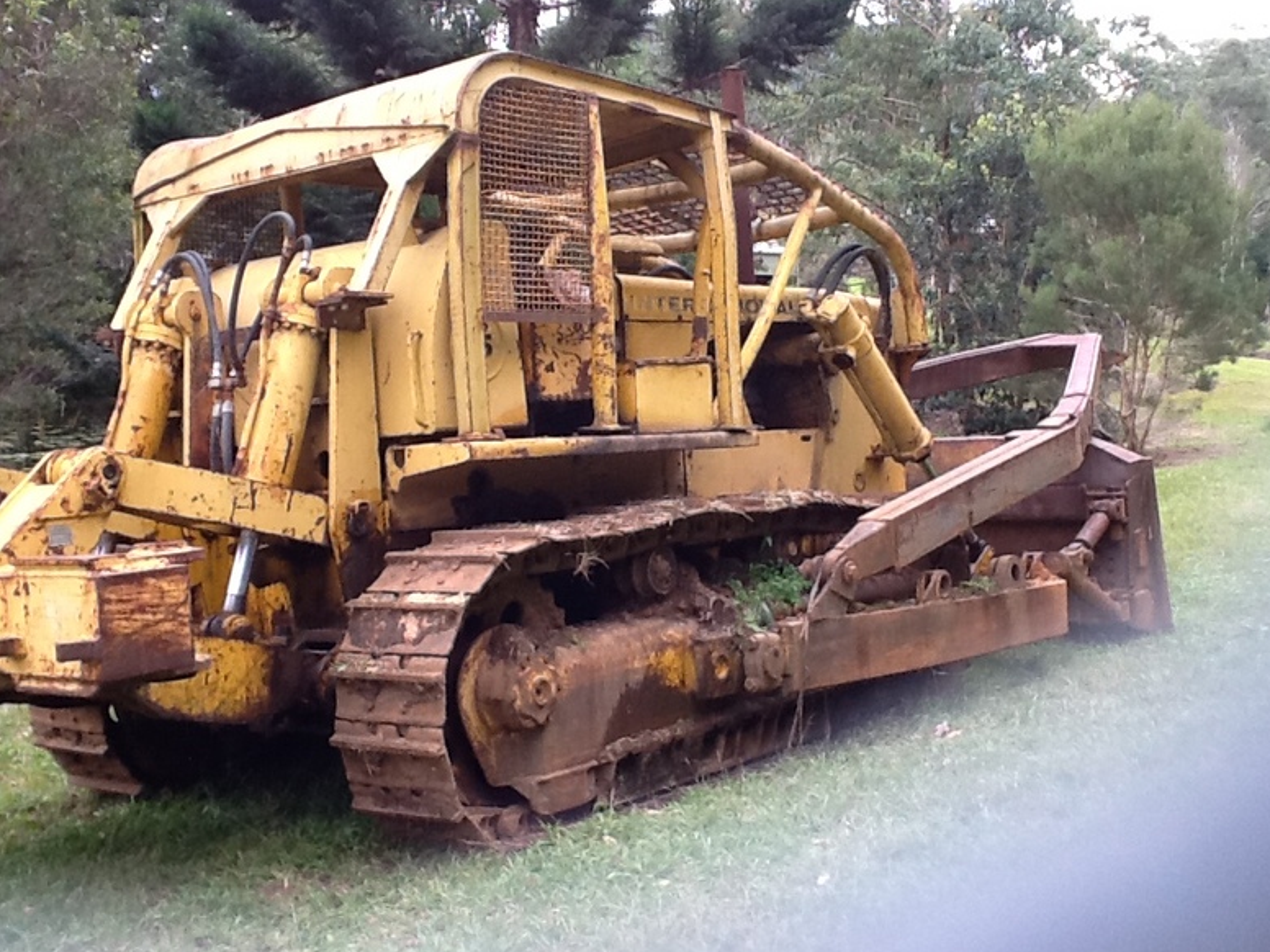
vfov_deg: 42.9
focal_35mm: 33
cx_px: 653
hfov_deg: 55.3
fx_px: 1211
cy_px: 489
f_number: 2.4
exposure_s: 1/30
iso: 80
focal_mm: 2.03
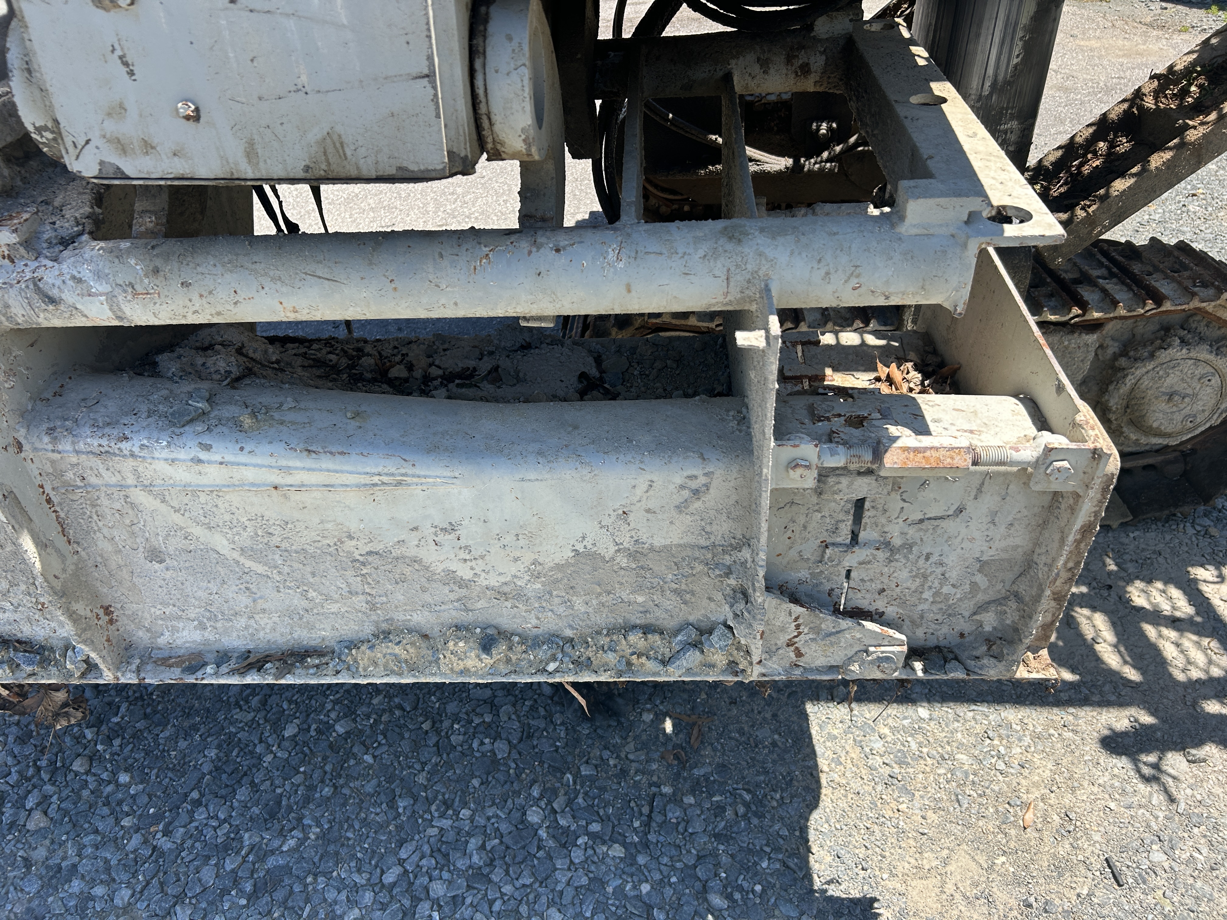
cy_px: 460
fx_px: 922
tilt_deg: -32.7
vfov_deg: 53.1
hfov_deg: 67.3
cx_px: 614
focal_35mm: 26
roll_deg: +5.0
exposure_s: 1/1377
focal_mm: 5.7
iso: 50
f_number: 1.5
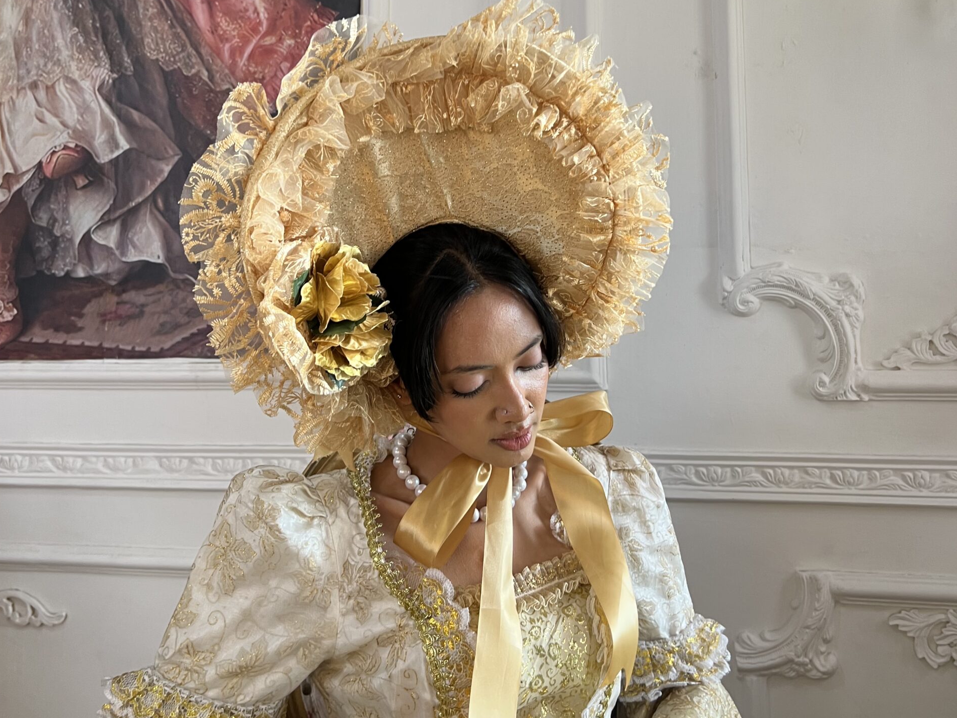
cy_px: 251
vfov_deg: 40.3
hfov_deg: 52.6
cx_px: 476
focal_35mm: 35
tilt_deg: +6.5
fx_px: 967
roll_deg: +1.4
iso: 64
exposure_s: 1/50
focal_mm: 5.7
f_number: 1.5
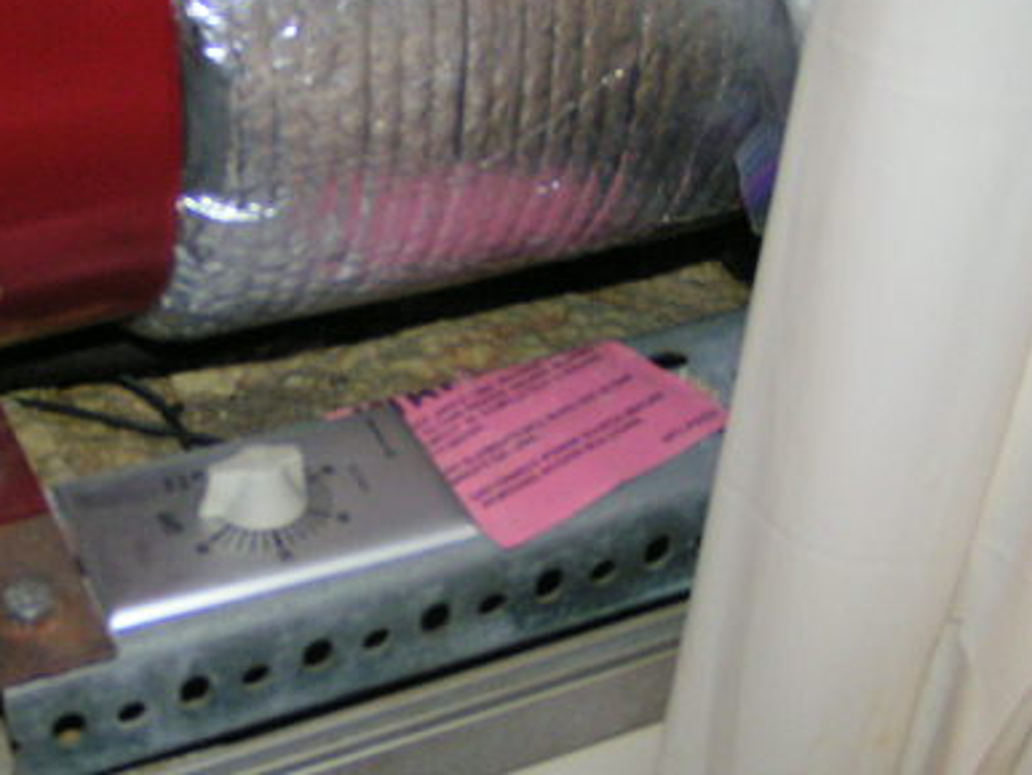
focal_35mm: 63
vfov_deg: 23.3
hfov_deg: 30.2
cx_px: 251
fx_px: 1879
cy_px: 390
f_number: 2.8
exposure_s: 1/40
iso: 200
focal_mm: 5.8
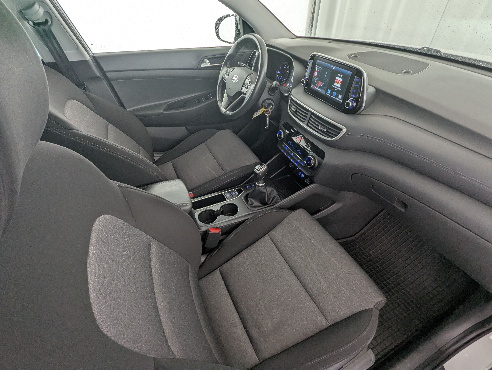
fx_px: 228
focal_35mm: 16
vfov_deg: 78.2
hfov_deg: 94.4
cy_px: 185
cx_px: 246
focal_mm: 2.35
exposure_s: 1/34
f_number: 2.2
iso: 52
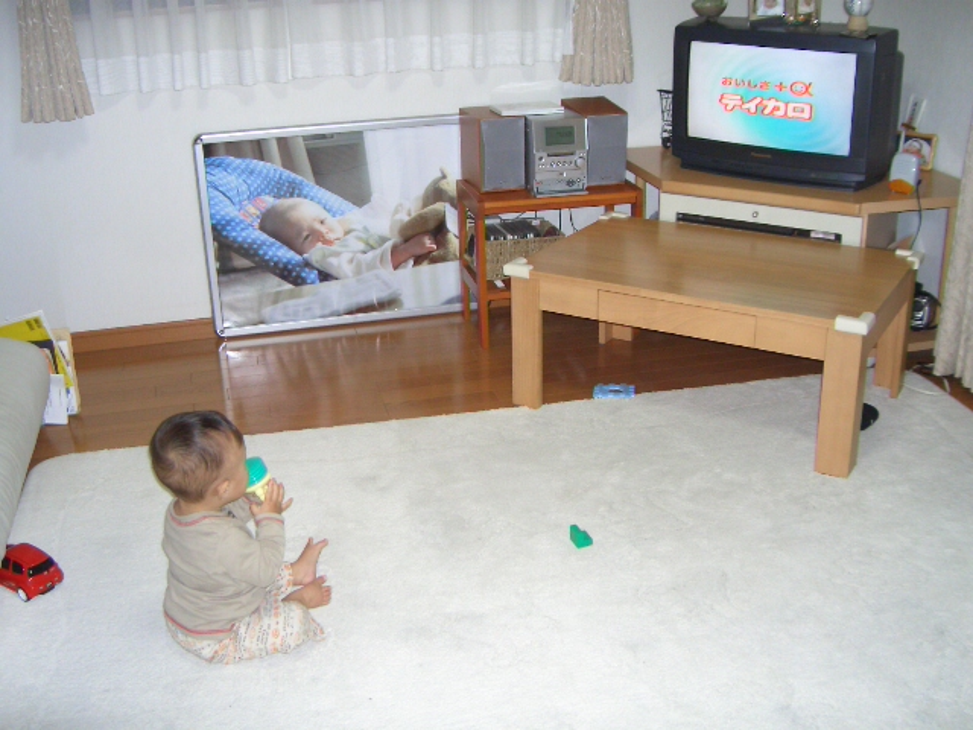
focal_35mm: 39
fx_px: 1096
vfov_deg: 36.8
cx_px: 486
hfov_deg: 47.9
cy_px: 365
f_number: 2.8
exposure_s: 1/60
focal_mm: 8
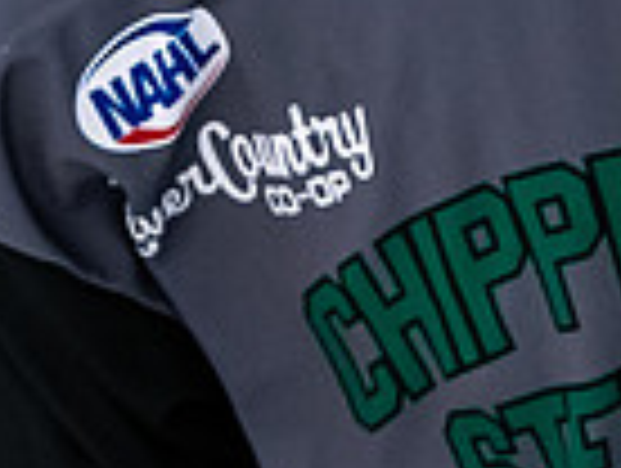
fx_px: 28448
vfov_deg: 0.9
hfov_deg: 1.3
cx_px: 253
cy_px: -487
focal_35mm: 1583
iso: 2500
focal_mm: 200
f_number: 3.5
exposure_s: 1/800
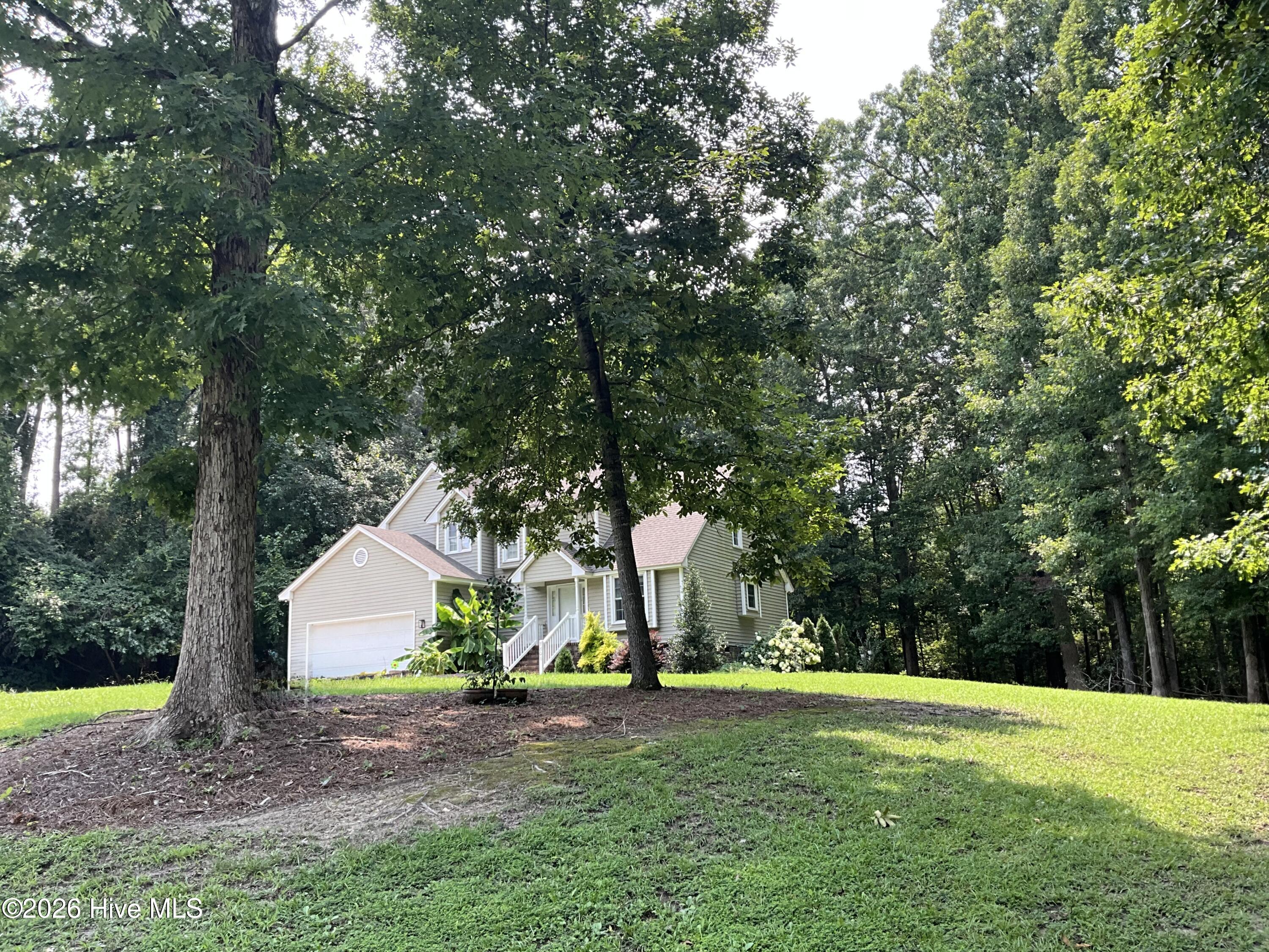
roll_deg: +2.1
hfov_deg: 61.7
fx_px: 1063
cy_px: 476
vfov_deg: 48.2
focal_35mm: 29
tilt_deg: +14.0
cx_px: 634
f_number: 1.8
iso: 25
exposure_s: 1/277
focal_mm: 3
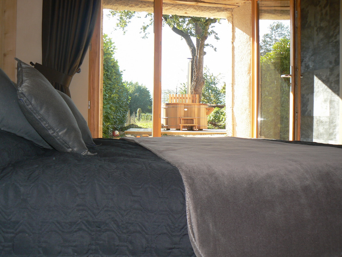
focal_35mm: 36
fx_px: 356
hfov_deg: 51.4
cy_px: 128
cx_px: 171
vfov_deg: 39.6
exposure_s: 1/100
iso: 80
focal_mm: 6
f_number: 4
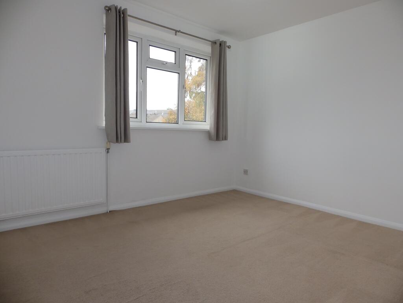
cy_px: 152
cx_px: 202
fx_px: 256
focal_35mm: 22
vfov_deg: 61.1
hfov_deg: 76.4
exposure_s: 1/50
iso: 80
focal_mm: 4
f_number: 3.4
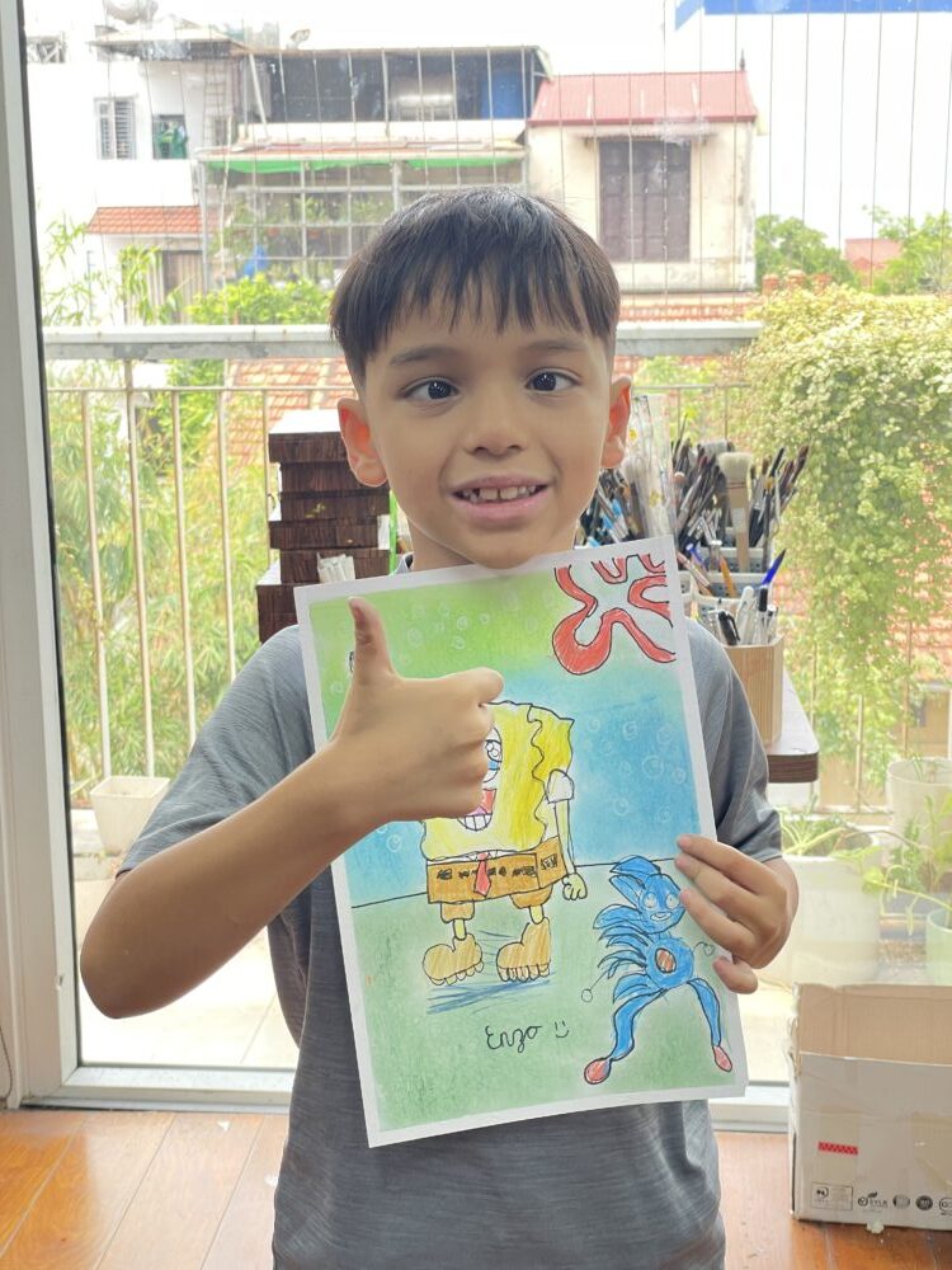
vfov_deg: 36.8
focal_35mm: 52
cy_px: 635
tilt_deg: -11.8
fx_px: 1907
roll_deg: +0.6
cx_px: 476
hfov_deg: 28.0
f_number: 2
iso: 50
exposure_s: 1/100
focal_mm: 6
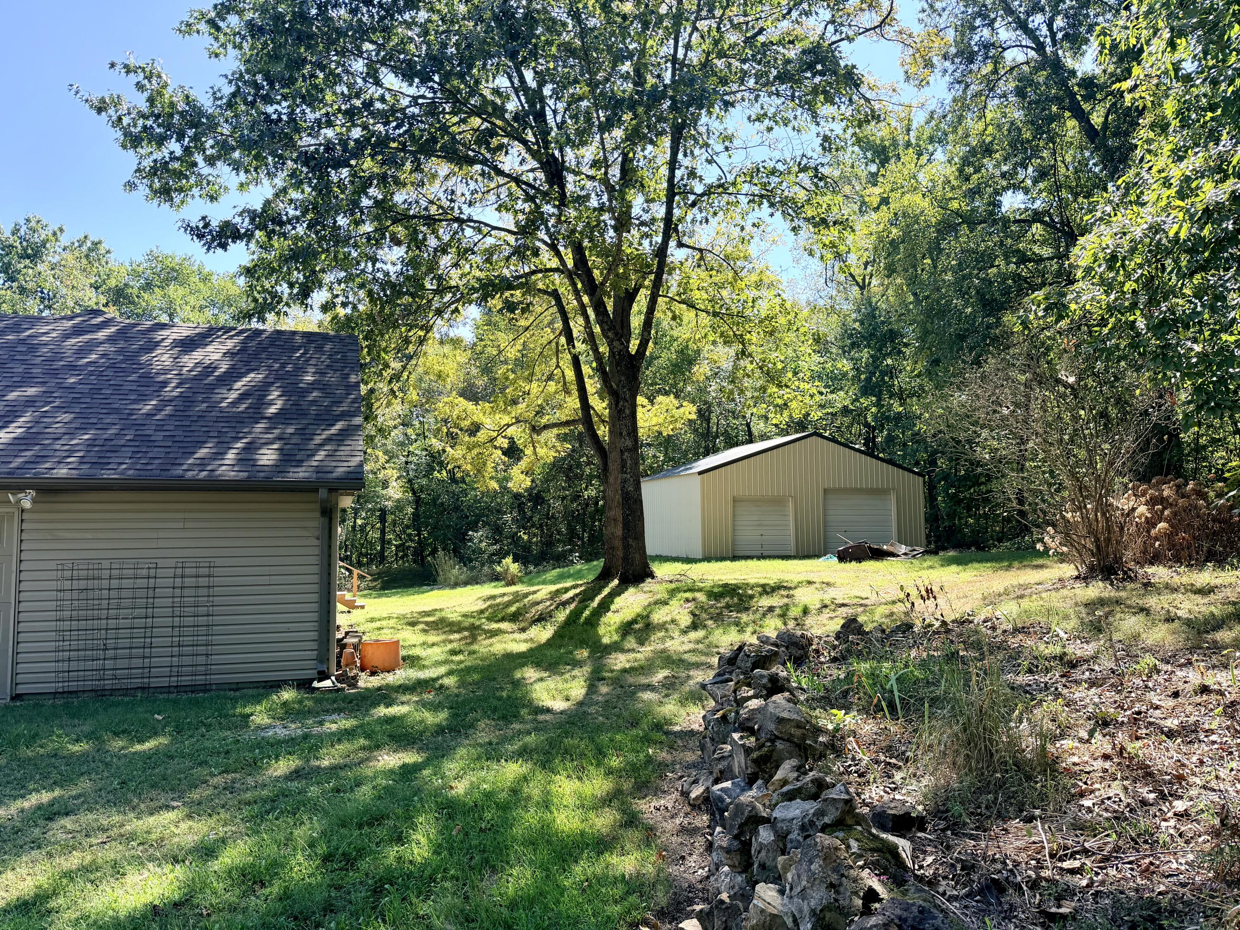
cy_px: 465
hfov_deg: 71.6
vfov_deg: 56.8
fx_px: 860
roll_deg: -0.2
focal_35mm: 24
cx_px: 620
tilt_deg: +4.3
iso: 100
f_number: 1.78
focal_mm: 6.76
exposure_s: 1/1385
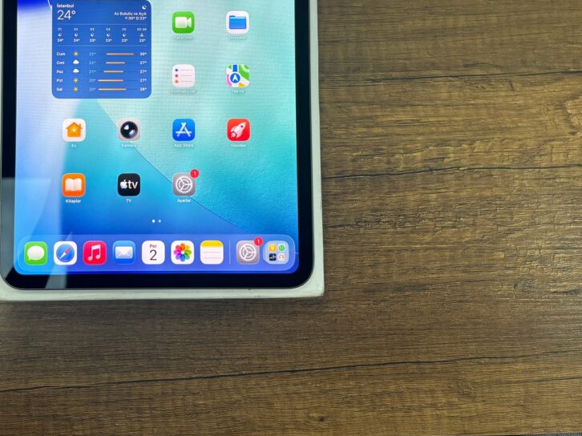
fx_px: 723
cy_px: 80
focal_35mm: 43
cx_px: 160
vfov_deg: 32.5
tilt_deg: -85.4
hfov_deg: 42.8
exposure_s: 1/120
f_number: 1.6
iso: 64
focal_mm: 5.96
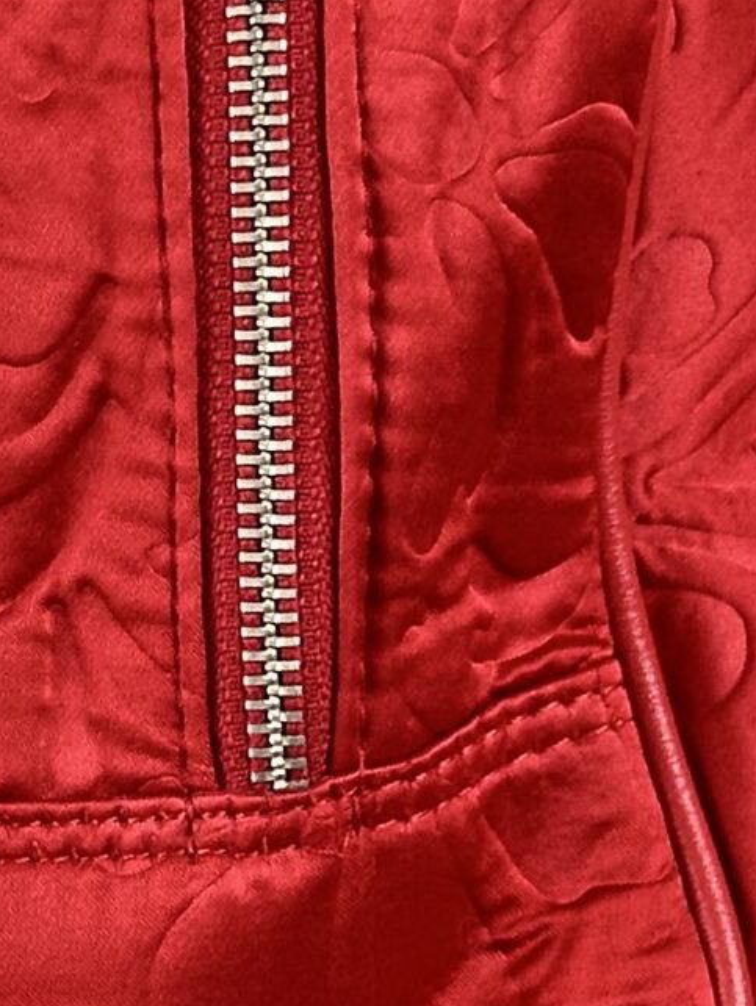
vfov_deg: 10.3
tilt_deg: -8.8
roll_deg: +0.0
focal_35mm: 191
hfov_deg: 7.8
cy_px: 521
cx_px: 136
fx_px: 5556
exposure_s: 1/638
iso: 64
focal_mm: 6.86
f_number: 1.78
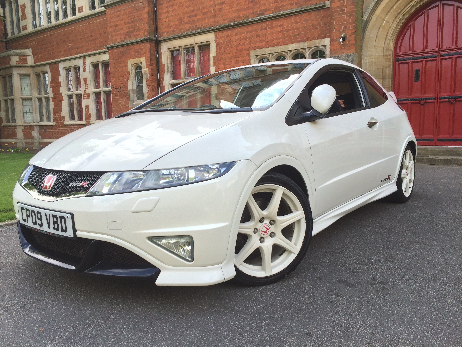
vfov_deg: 48.2
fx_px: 387
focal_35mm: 29
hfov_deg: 61.7
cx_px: 231
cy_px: 174
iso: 32
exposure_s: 1/373
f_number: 2.2
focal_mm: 4.15
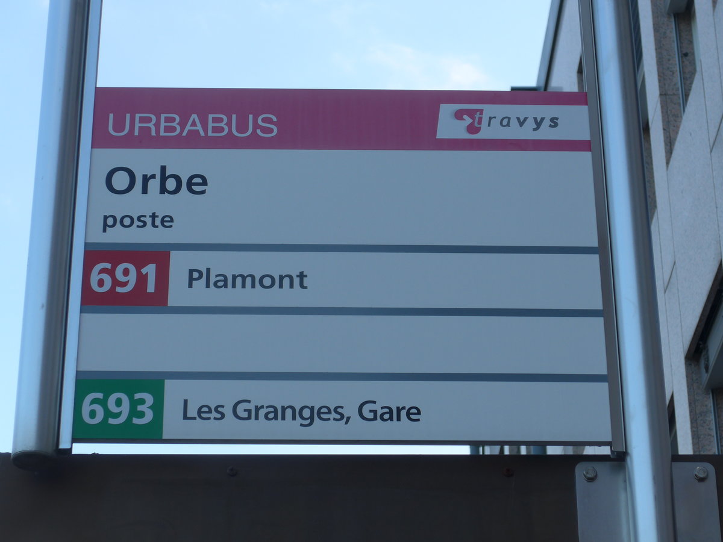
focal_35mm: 103
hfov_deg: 19.1
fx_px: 2151
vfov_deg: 14.4
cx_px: 362
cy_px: 271
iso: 80
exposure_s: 1/125
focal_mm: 20.4
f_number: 4.8
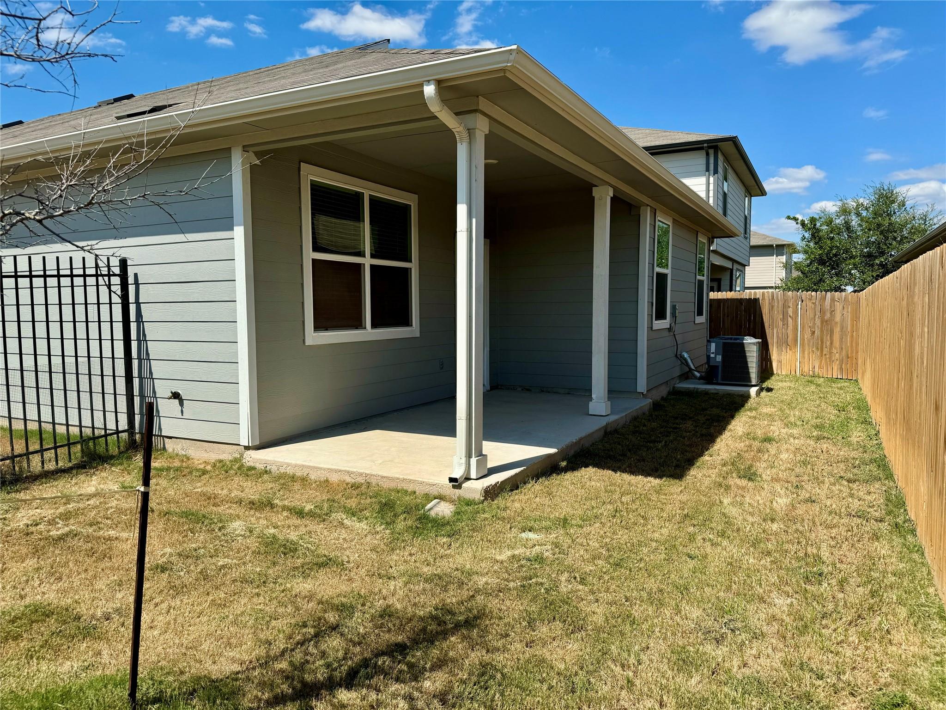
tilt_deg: -4.6
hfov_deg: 71.6
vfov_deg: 56.8
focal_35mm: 24
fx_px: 656
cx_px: 473
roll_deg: -0.2
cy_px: 355
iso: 80
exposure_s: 1/4950
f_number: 1.78
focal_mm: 6.76
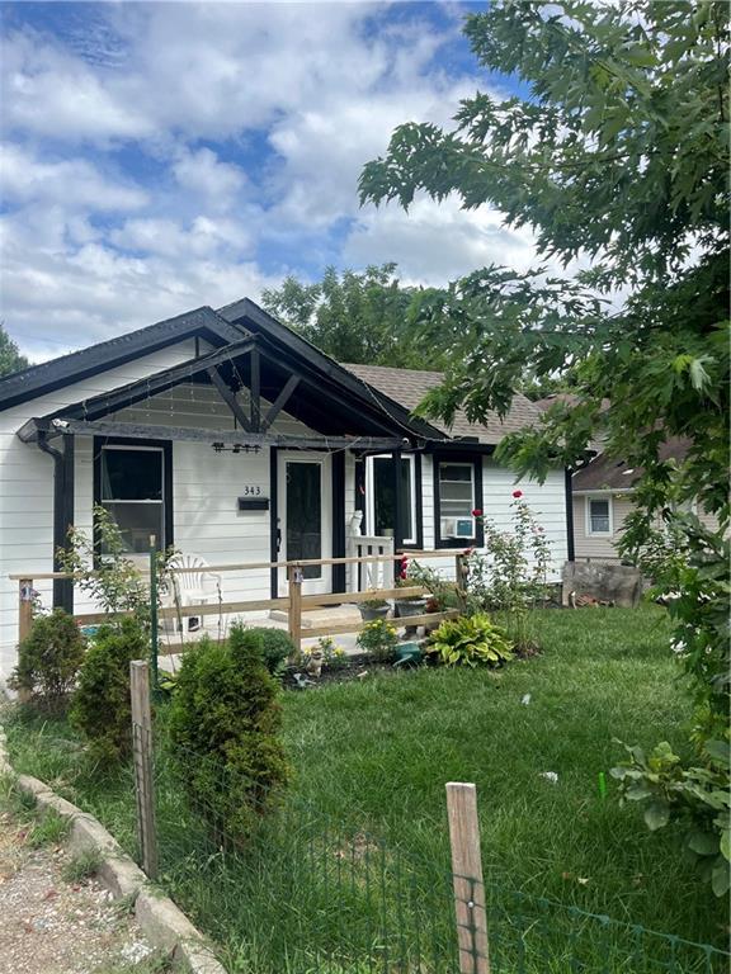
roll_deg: +0.5
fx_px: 732
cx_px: 366
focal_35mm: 26
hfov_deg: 53.1
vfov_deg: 67.3
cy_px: 487
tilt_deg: +1.7
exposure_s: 1/2463
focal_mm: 5.1
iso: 50
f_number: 1.6
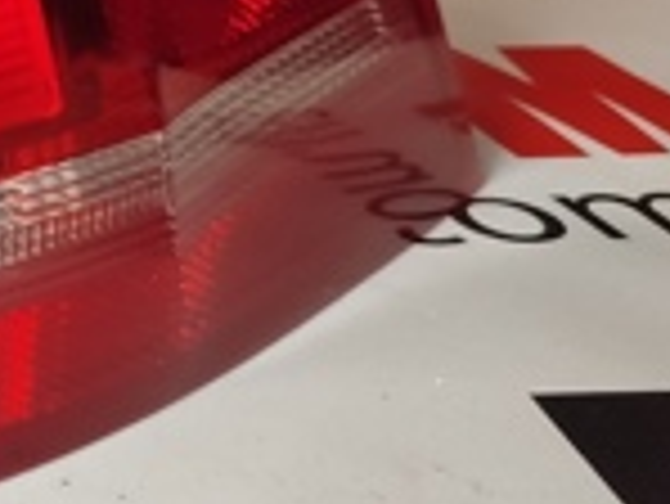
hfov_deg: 15.7
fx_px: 1995
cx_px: -607
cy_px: -104
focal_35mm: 103
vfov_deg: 14.0
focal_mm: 5.31
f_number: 1.7
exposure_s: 1/33
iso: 100
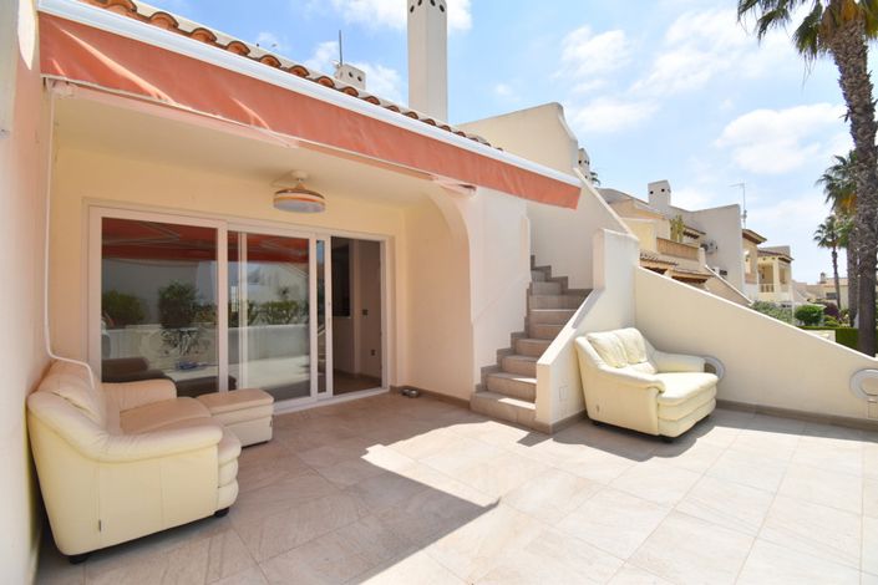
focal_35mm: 15
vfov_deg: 77.3
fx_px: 366
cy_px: 292
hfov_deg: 100.4
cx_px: 439
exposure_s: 1/320
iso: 100
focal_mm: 10
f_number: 9
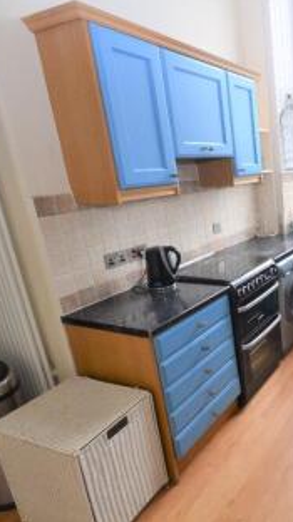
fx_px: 332
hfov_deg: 38.9
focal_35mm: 24
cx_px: 325
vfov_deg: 76.3
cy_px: 258
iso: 640
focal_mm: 10
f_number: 8
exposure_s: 1/60
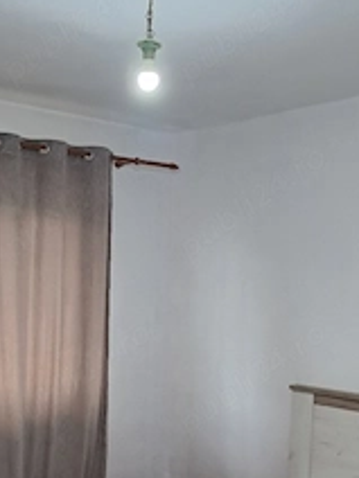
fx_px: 705
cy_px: 406
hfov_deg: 28.4
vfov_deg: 35.8
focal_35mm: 51
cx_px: 122
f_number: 1.8
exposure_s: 1/33
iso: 160
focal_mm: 4
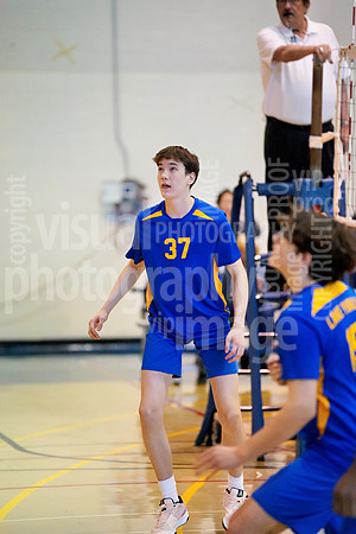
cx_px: 178
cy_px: 267
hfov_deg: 6.9
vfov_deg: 10.3
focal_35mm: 200
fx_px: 2966
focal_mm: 200
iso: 8000
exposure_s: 1/640
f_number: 2.8
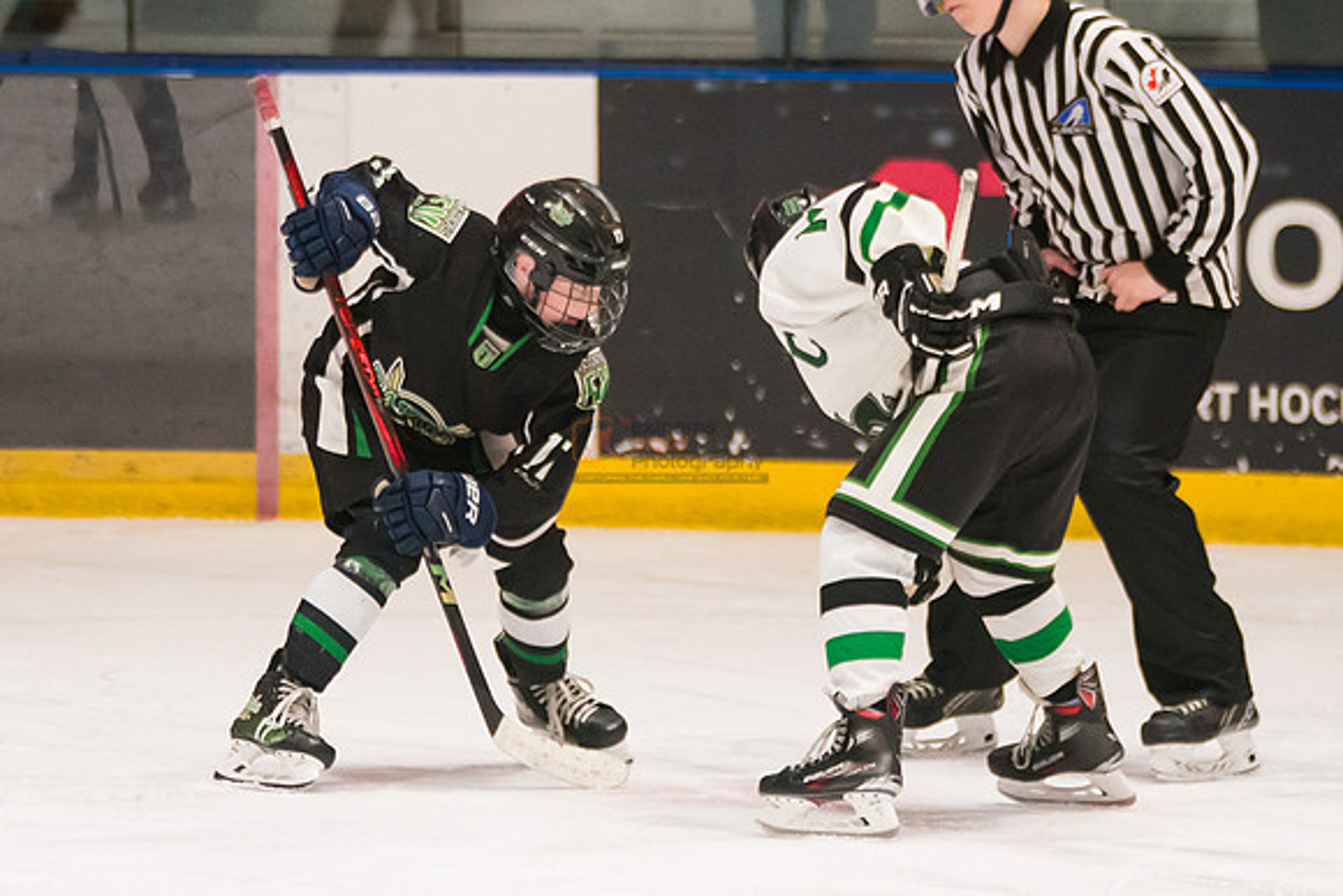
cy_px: 373
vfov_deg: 3.2
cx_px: 426
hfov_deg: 4.9
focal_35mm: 423
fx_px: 15799
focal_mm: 186
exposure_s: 1/1000
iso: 3200
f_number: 3.2
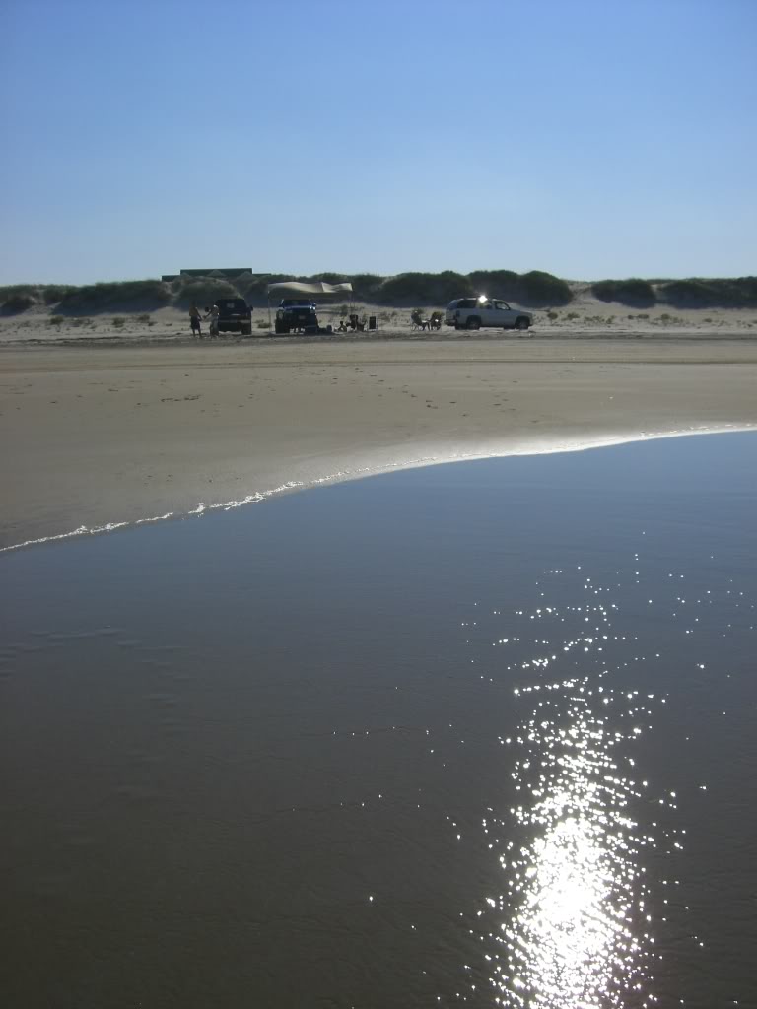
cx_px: 378
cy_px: 504
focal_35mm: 38
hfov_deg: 37.7
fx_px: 1108
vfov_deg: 49.0
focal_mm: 6.2
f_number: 4.3
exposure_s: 1/2000
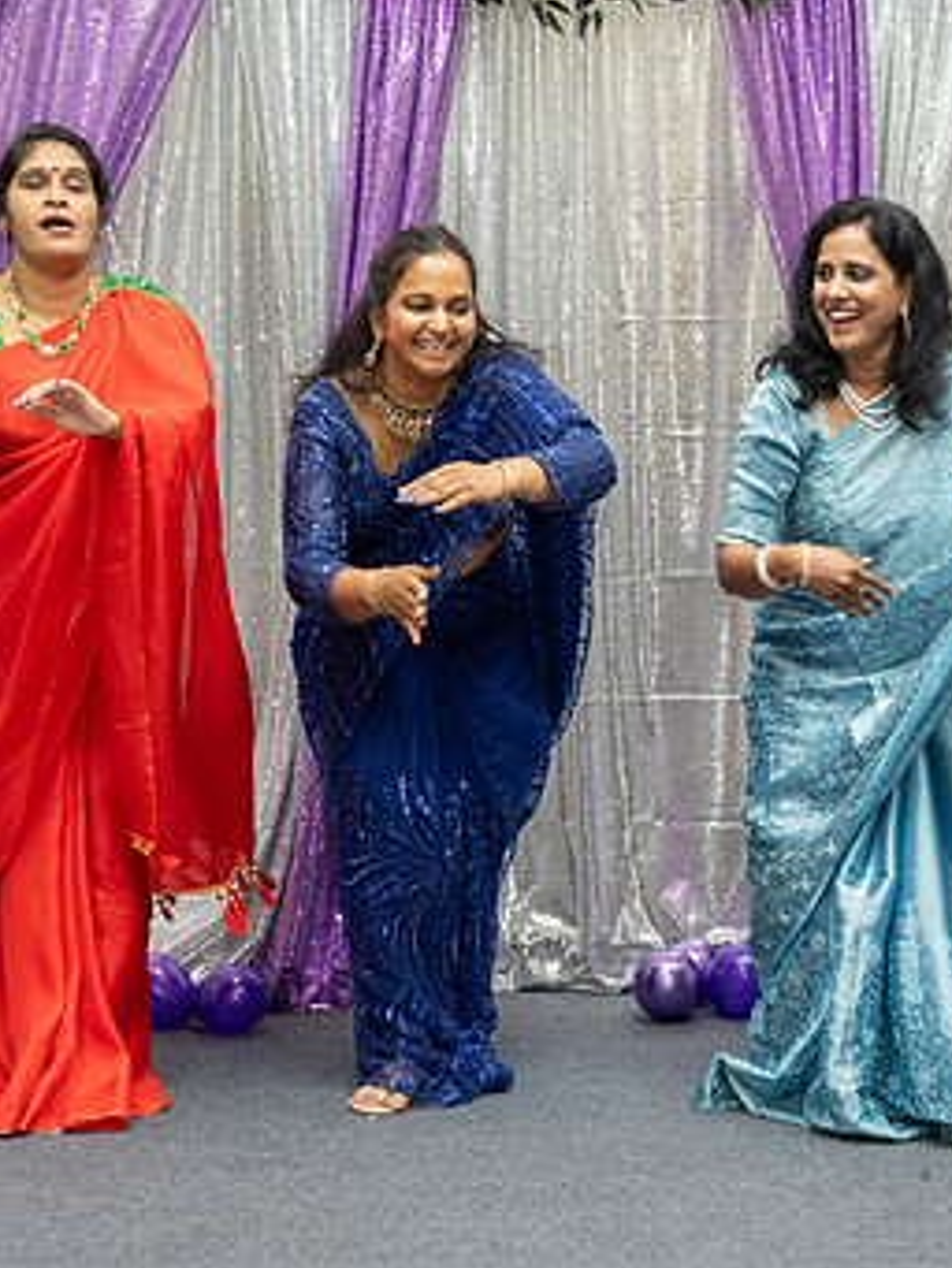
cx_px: 782
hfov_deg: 21.3
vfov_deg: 28.5
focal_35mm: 68
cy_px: 742
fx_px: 2492
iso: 1000
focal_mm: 39
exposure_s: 1/160
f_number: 4.5
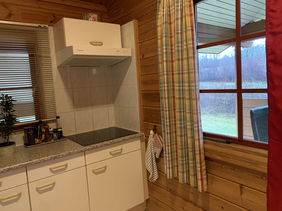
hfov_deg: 67.3
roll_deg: +4.0
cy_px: 106
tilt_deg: -5.0
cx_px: 141
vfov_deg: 53.1
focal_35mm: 26
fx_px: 212
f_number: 1.8
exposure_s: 1/25
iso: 400
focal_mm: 4.25
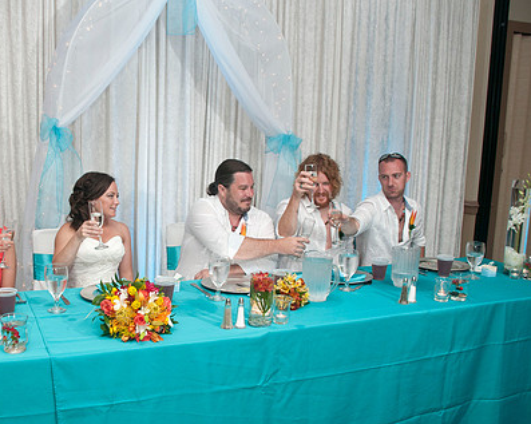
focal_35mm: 37
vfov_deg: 40.1
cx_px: 166
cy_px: 224
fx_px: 581
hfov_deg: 48.1
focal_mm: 18
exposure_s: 1/160
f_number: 5.6
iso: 400
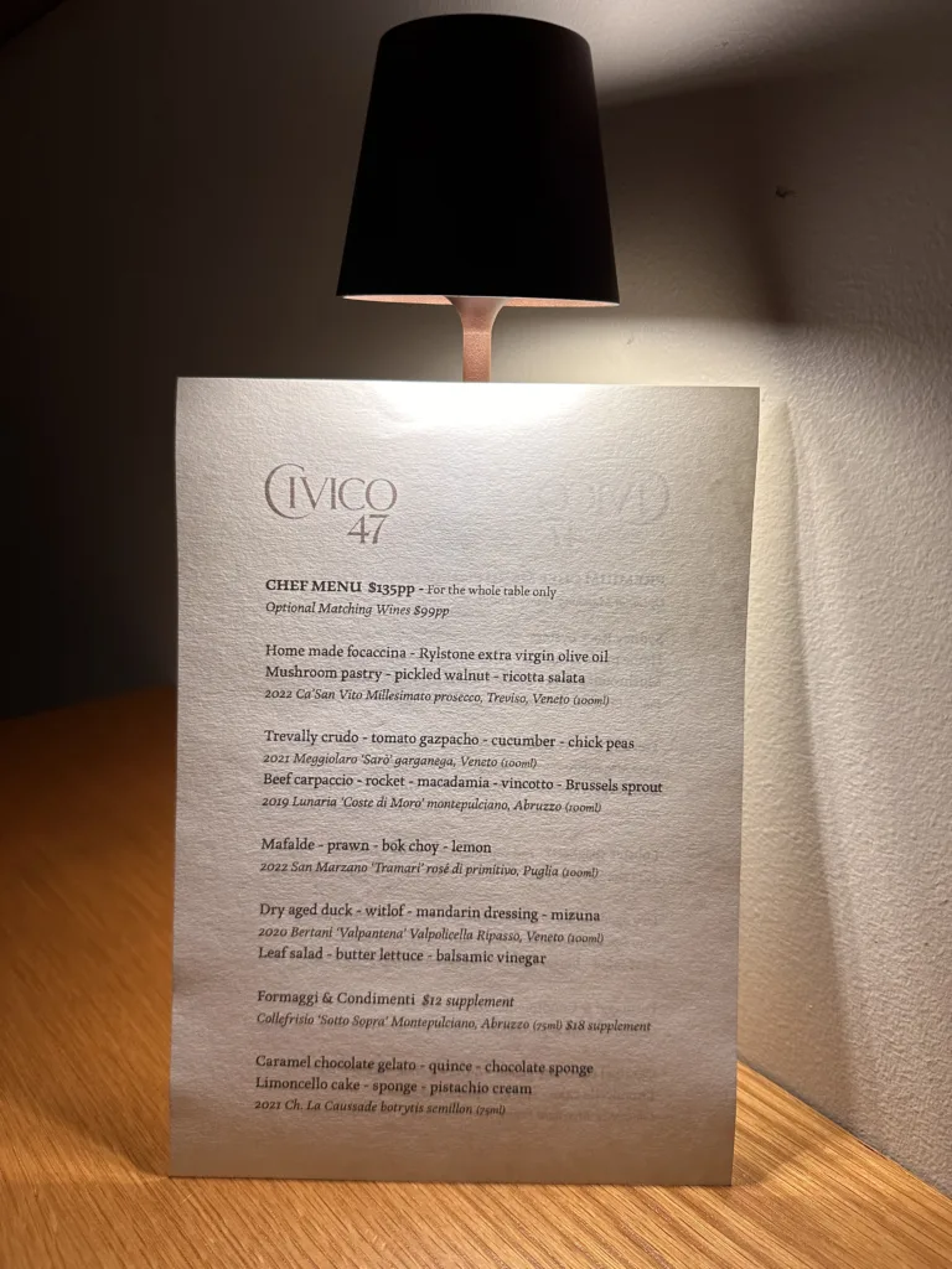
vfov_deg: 71.6
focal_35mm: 24
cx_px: 476
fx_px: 880
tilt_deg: -18.1
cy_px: 634
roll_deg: -1.8
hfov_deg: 56.8
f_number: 1.78
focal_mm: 6.86
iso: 200
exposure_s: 1/116
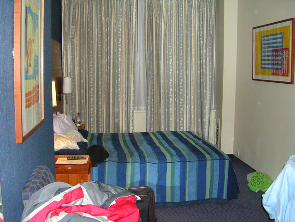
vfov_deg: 37.7
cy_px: 111
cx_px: 148
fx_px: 324
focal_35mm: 38
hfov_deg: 49.0
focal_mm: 5.8
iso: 195
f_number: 2.8
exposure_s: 1/60.1
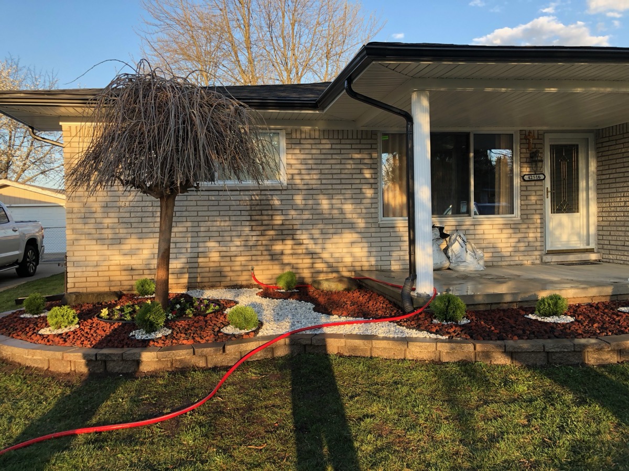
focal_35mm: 28
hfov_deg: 63.4
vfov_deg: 49.7
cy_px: 236
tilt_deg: -3.0
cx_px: 314
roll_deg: +1.5
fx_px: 509
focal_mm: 3.99
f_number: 1.8
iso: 20
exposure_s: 1/231
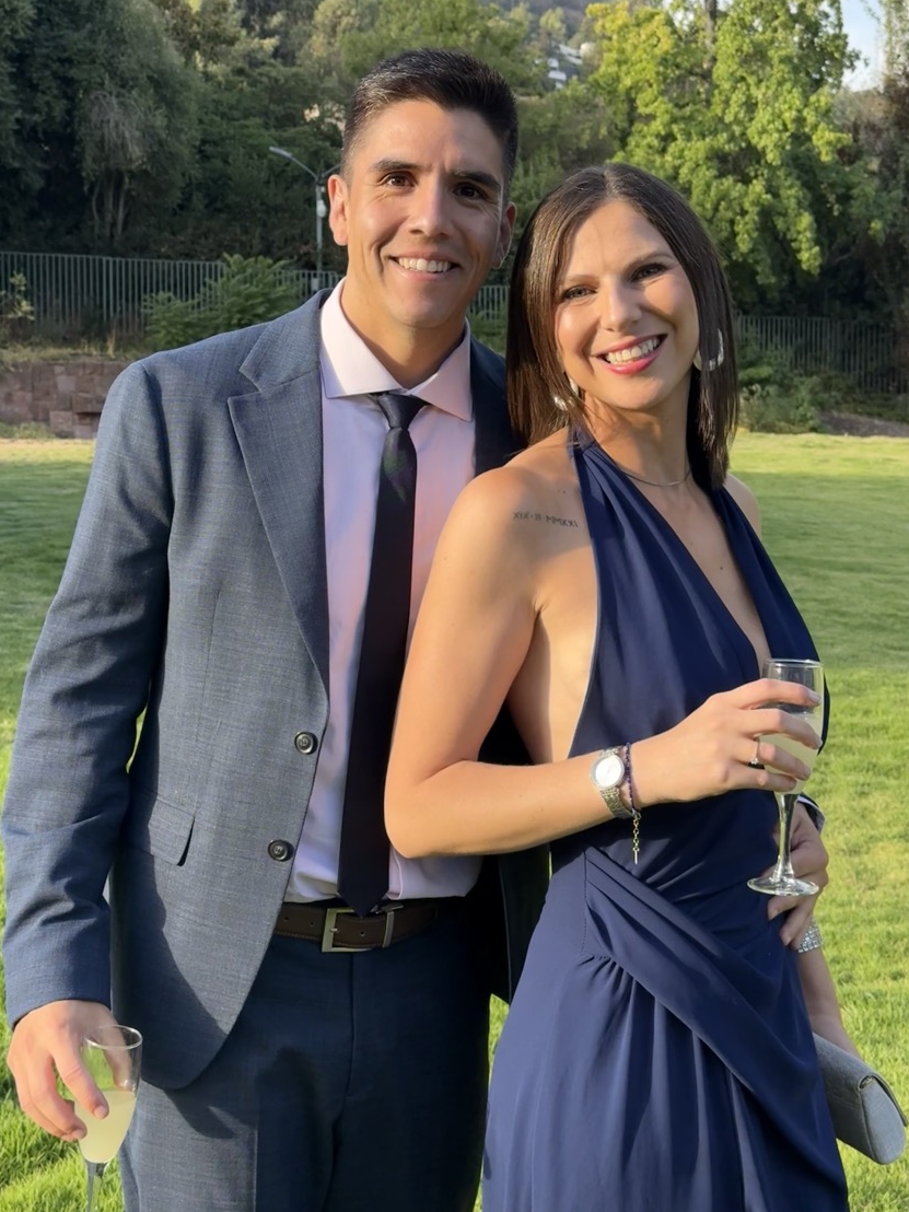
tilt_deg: -3.3
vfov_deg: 36.8
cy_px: 559
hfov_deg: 28.0
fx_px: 1821
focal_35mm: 52
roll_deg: -0.5
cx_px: 468
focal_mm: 6.76
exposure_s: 1/1055
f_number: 1.78
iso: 80
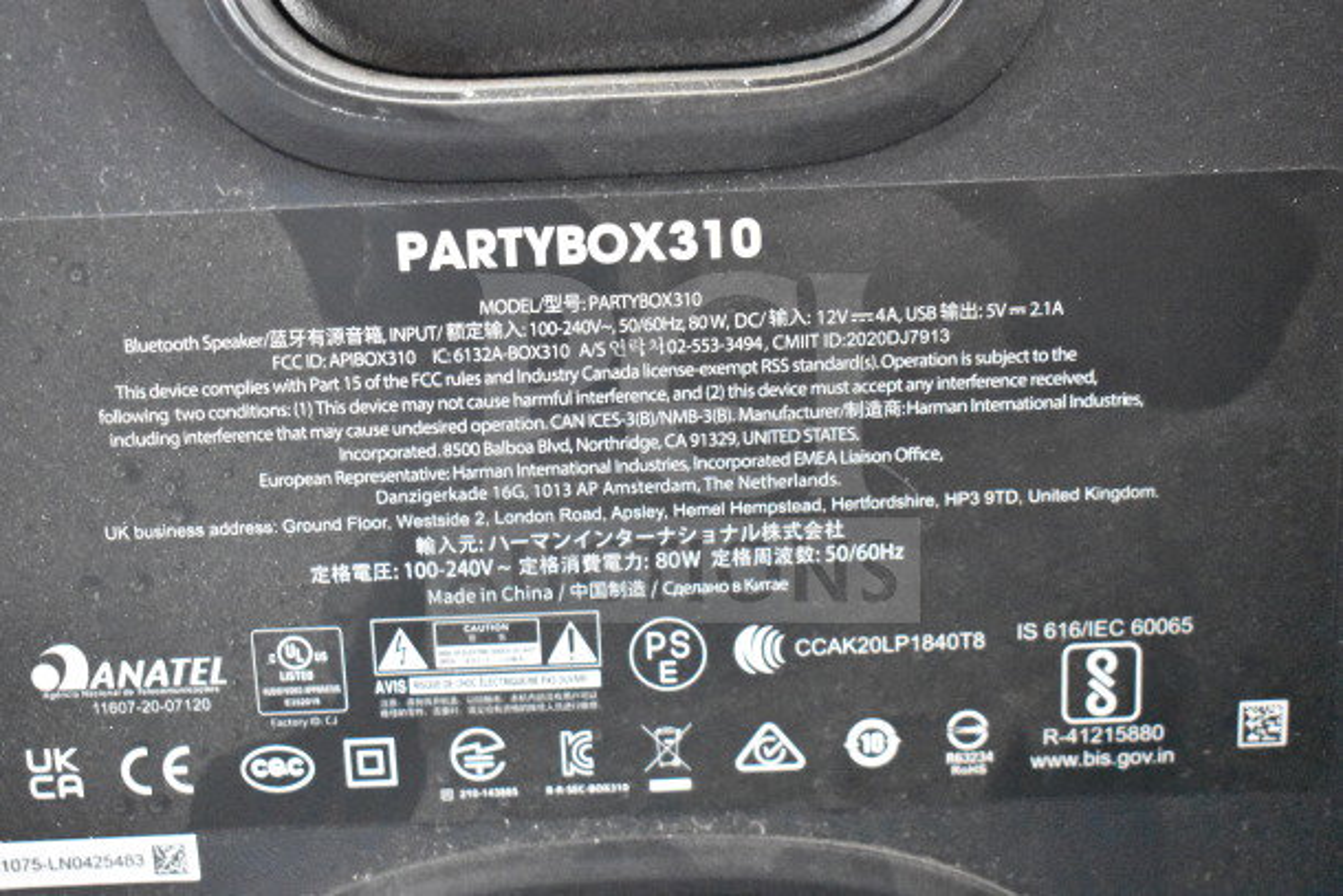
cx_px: 672
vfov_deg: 25.1
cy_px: 448
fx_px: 2015
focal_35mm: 54
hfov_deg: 36.9
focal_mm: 36
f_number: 4.8
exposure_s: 1/60
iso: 18000
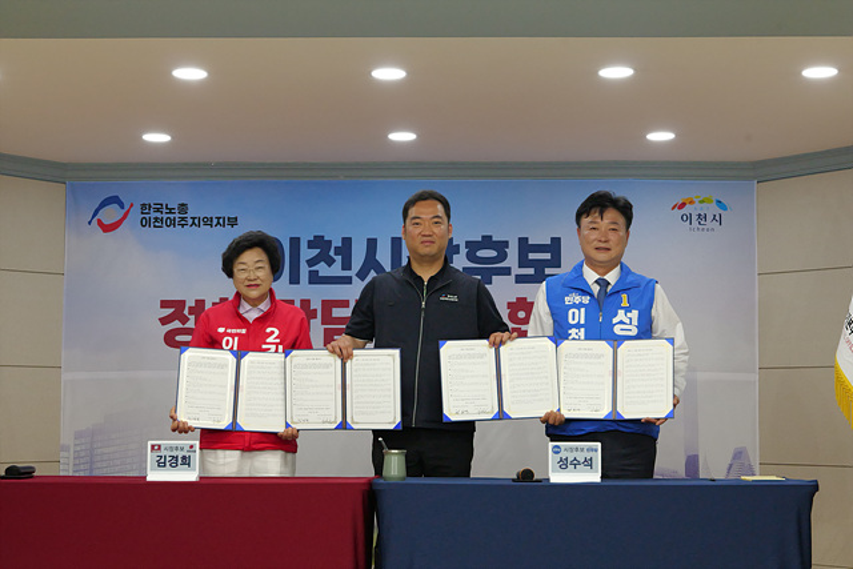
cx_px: 426
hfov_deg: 33.9
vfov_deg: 23.0
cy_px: 284
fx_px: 1398
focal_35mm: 59
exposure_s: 1/160
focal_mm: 59
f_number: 13
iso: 12800
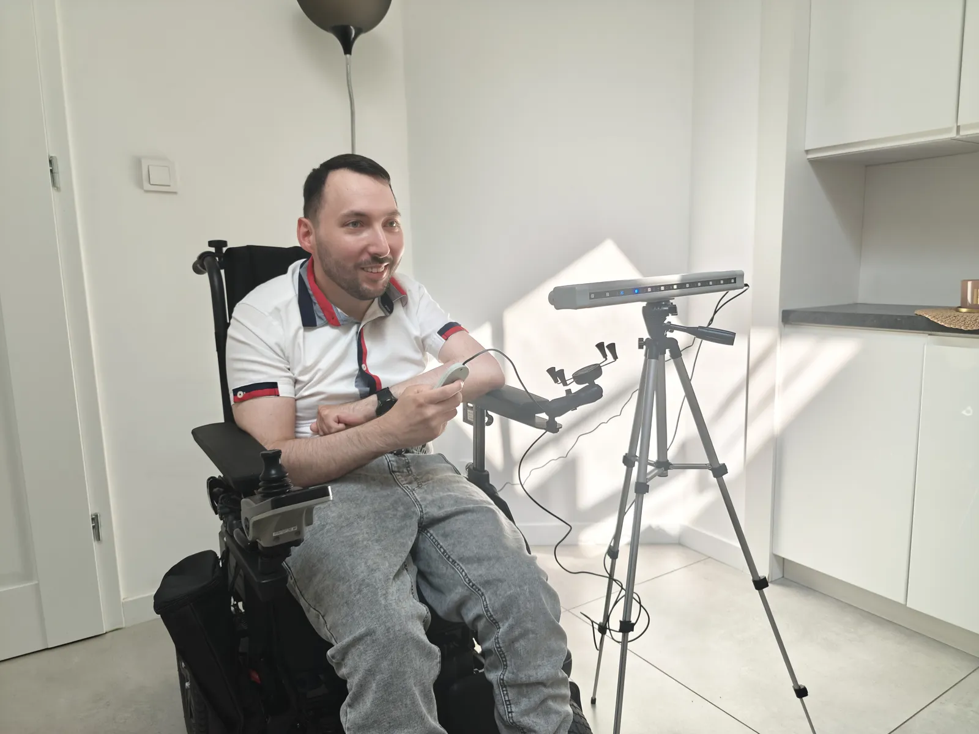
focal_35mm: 23
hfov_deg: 73.9
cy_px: 367
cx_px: 490
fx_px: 650
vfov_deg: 58.9
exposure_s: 1/122
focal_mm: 6.06
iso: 50
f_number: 1.6
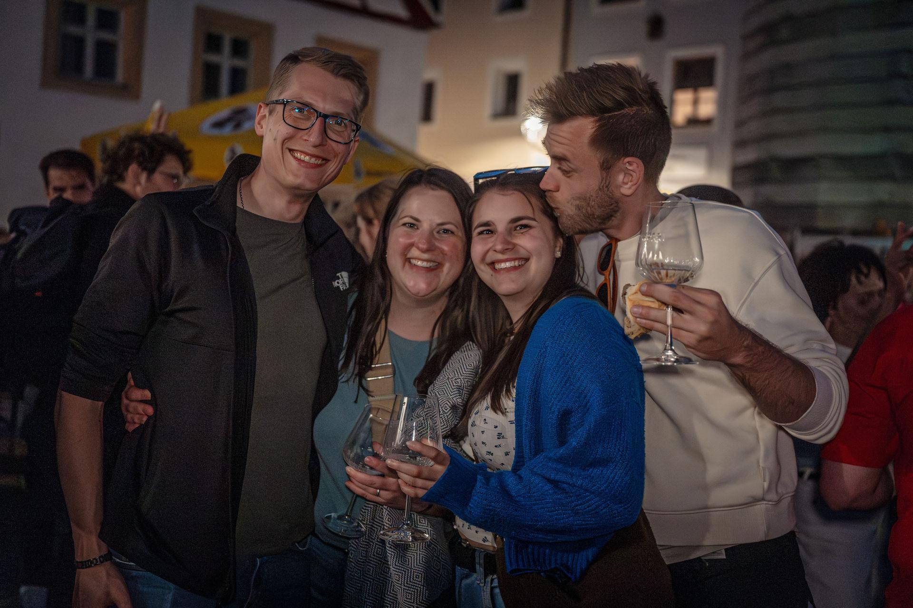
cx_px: 456
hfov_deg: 54.4
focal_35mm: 35
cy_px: 304
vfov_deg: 37.9
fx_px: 888
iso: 25600
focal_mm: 35
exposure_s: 1/160
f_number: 2
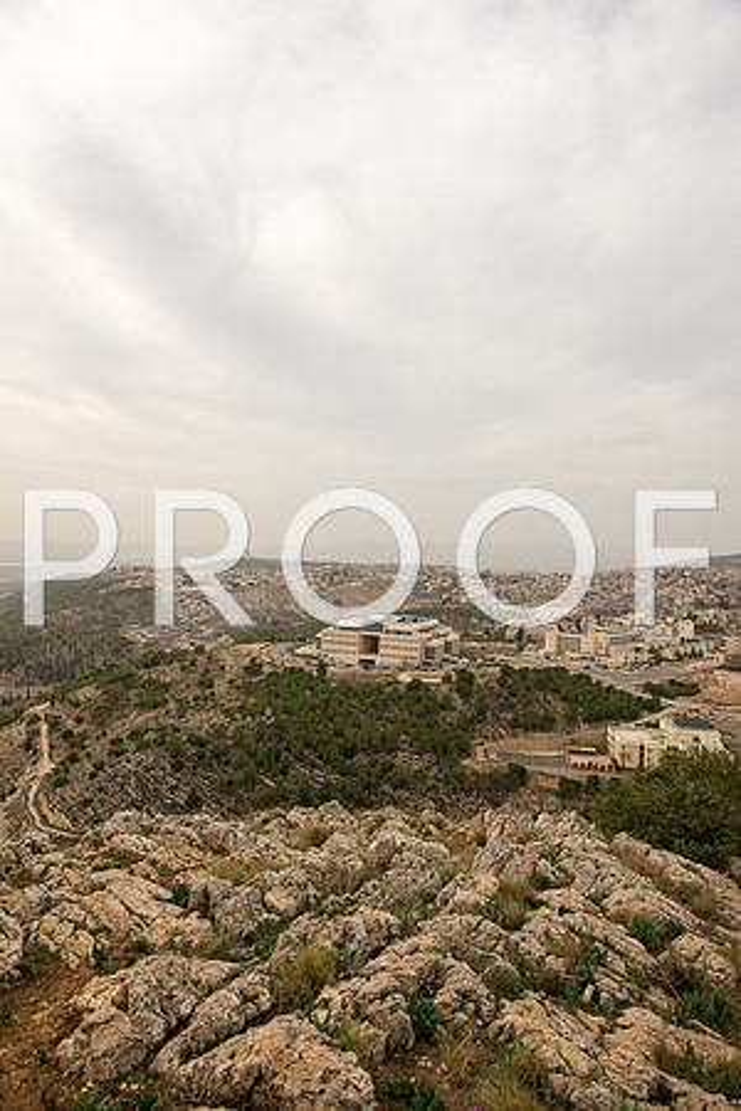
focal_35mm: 24
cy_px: 556
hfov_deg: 53.1
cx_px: 370
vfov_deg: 73.7
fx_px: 741
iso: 100
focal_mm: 24
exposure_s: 1/800
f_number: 3.5
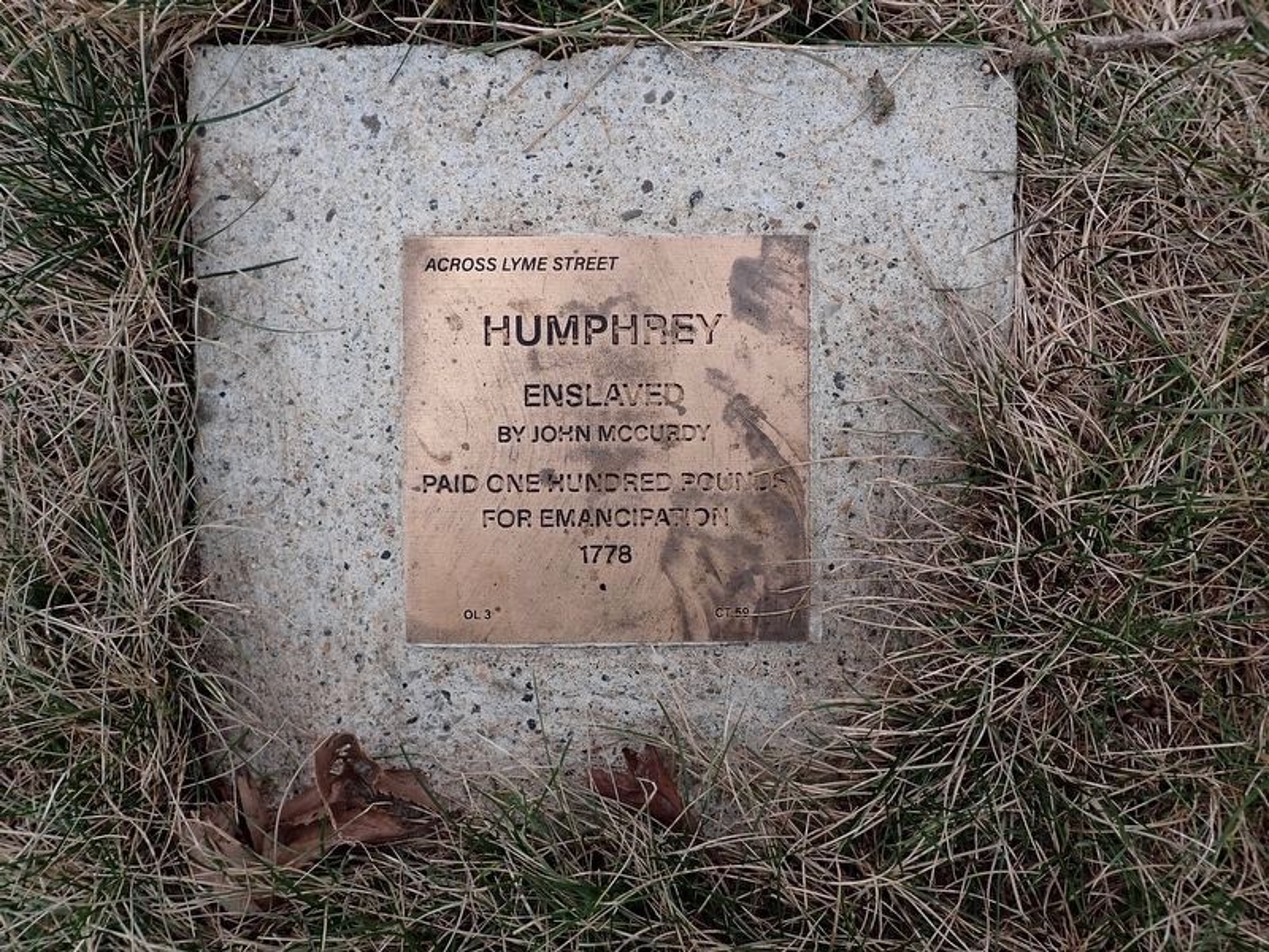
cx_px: 634
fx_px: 916
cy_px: 476
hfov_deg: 69.4
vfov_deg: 54.9
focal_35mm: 25
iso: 100
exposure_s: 1/200
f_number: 2.8
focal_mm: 4.5
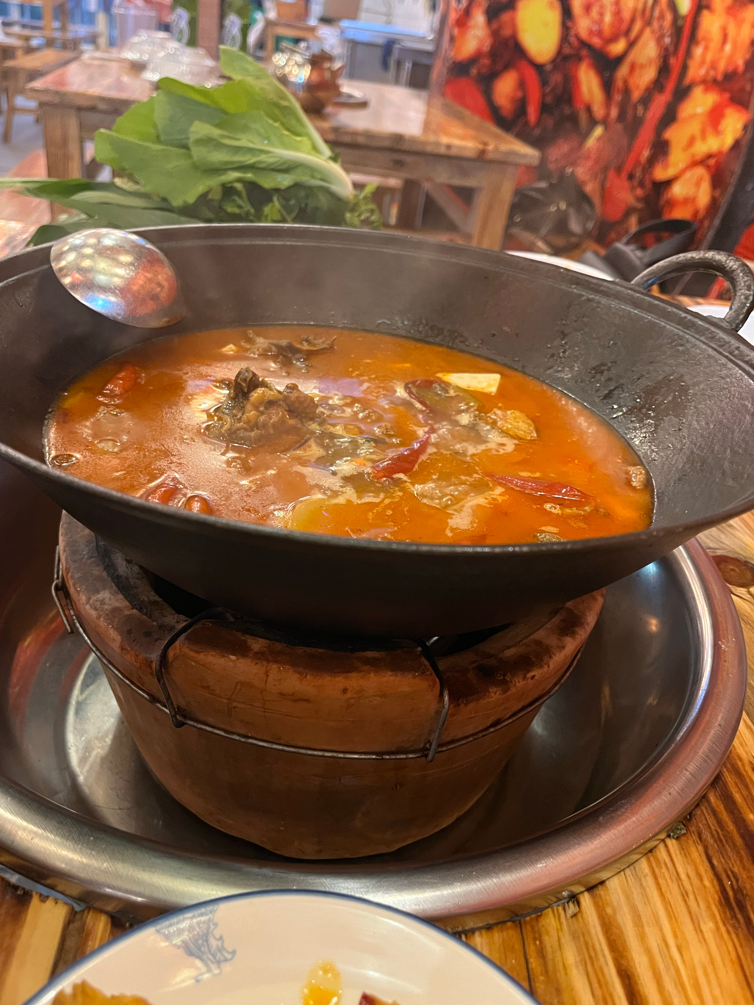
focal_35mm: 27
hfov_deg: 51.4
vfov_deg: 65.3
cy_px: 502
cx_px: 374
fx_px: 784
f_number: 1.6
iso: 500
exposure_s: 1/33
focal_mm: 5.1
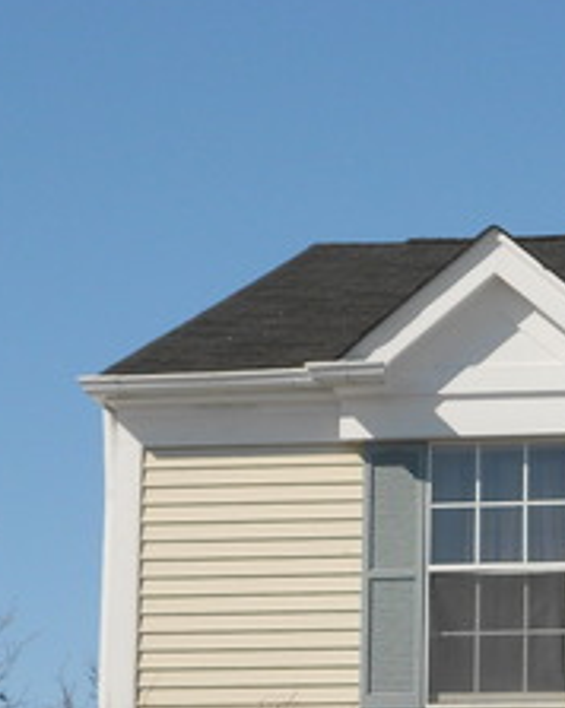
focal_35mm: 185
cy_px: 718
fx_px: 3872
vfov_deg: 10.4
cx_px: 562
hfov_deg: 8.3
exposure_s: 1/800
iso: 80
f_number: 5.3
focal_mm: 11.6
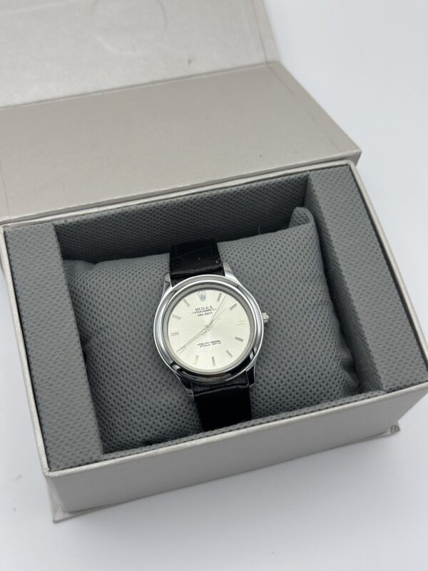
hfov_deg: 30.3
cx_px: 214
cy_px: 286
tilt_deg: -67.2
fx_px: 791
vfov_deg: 39.7
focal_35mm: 48
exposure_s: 1/1019
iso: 80
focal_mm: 6.86
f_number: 1.78
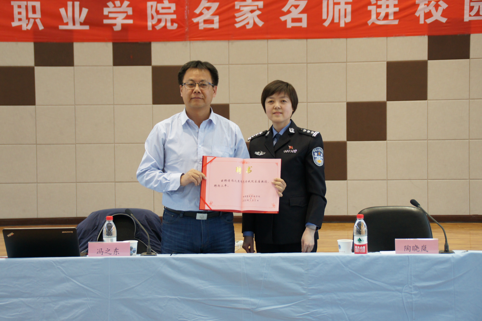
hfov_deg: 27.0
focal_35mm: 75
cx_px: 241
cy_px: 160
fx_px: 1004
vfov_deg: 18.2
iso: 1000
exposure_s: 1/80
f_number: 4.5
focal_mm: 50
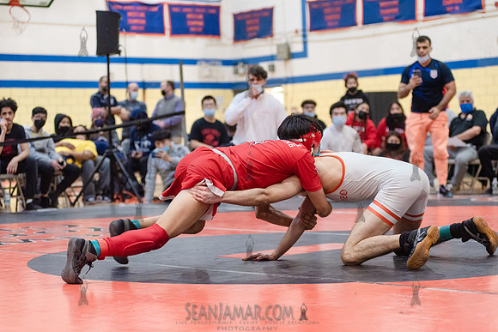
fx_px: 1107
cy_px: 166
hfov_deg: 25.4
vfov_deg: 17.1
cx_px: 249
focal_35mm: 80
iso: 4000
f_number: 3.5
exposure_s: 1/400
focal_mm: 80
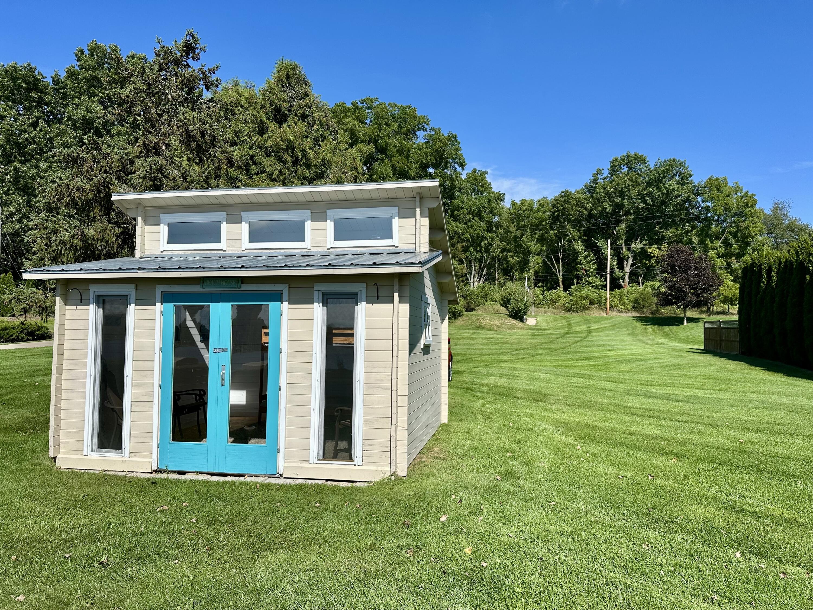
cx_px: 406
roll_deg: -1.9
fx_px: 564
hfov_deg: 71.6
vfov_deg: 56.8
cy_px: 305
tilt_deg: +3.0
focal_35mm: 24
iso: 80
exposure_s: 1/5000
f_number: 1.78
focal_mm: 6.86
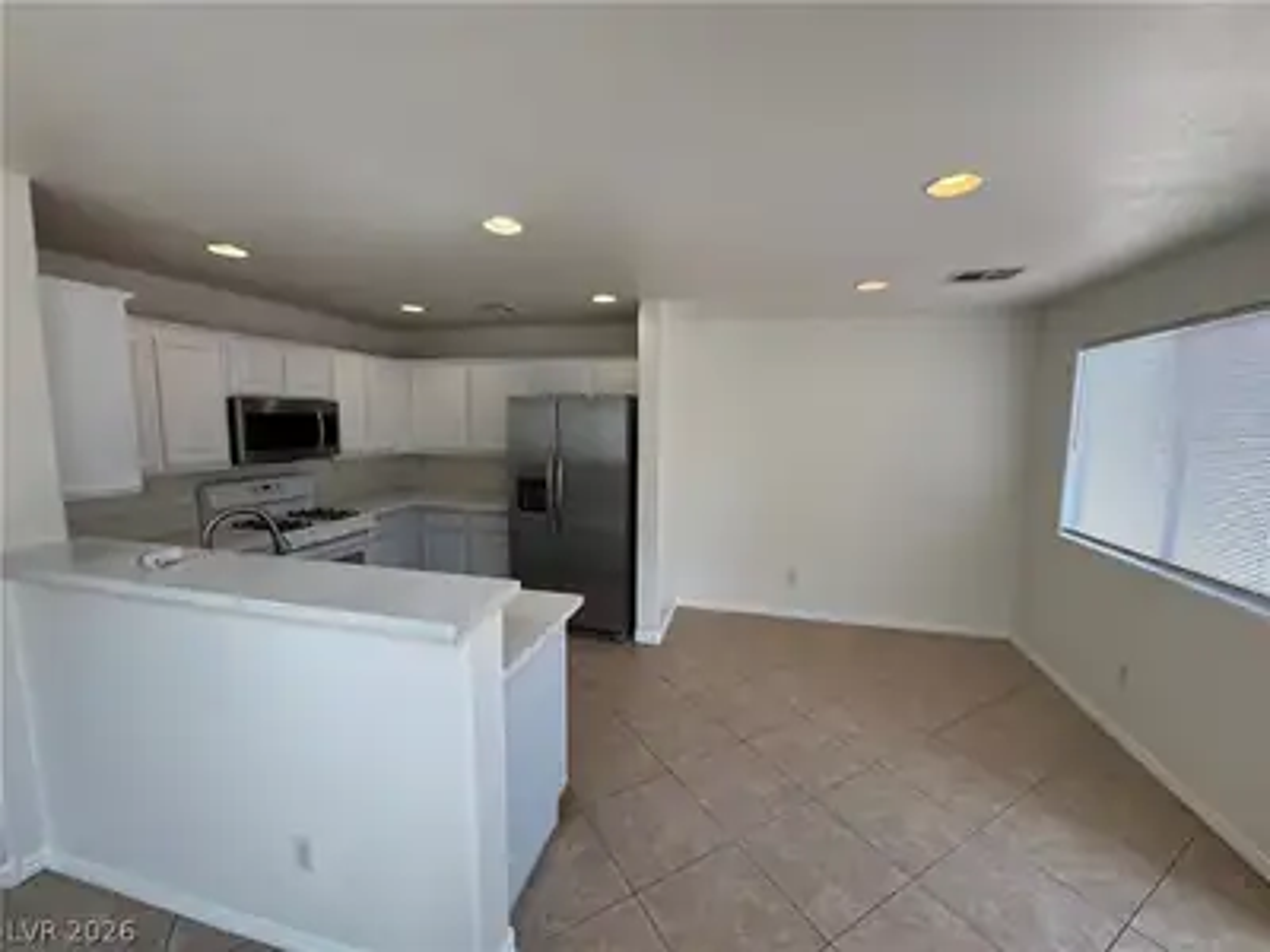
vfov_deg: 85.7
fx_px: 514
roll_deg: -0.3
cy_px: 476
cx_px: 635
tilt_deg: -6.5
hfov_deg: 102.1
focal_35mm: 14
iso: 40
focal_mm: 2.22
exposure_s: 1/160
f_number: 2.2
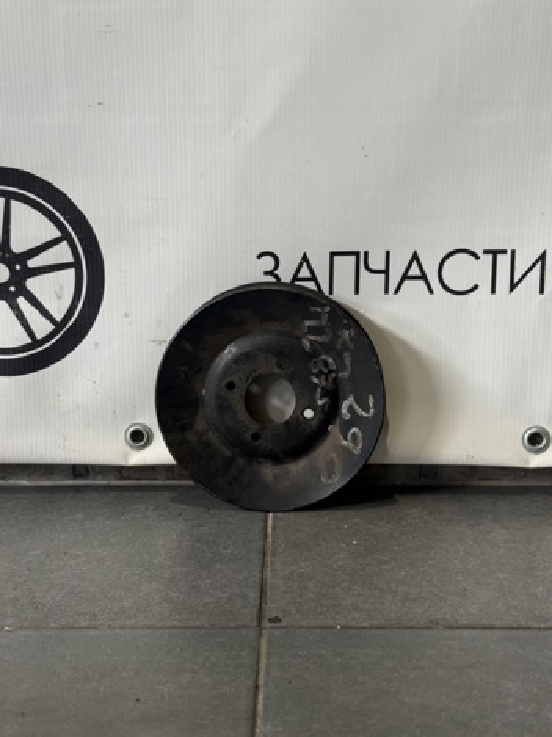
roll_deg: +0.4
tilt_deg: -12.9
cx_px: 277
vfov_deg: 38.9
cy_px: 370
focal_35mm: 49
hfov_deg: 29.6
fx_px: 1043
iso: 64
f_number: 1.78
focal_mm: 6.76
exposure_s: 1/100
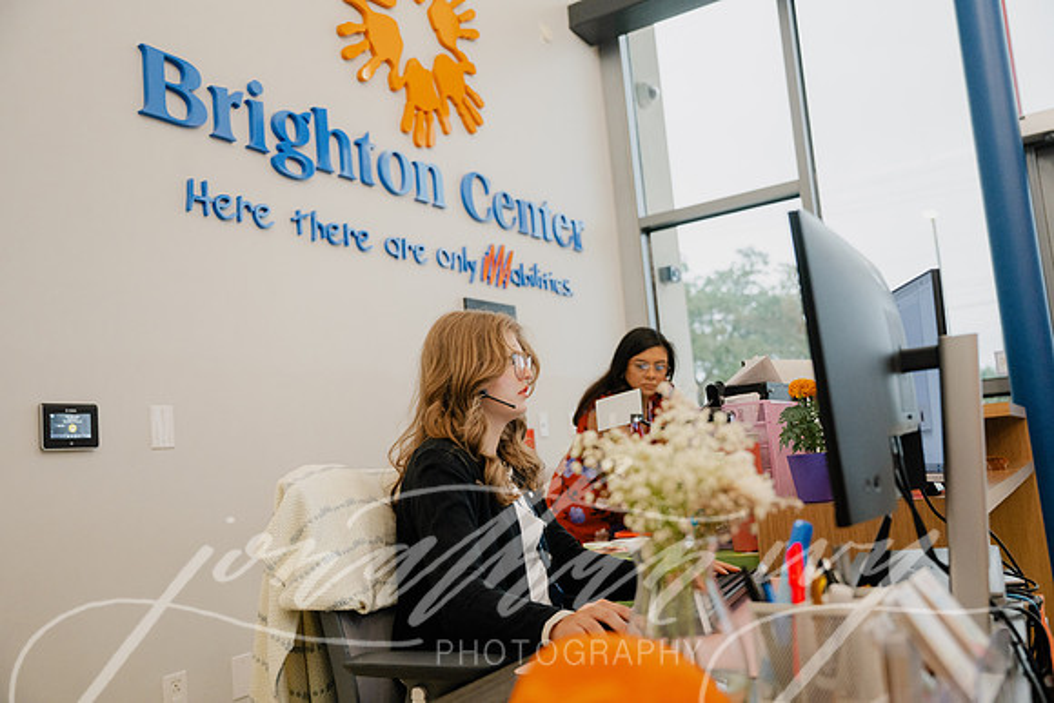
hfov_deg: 59.5
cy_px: 352
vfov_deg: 41.7
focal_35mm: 32
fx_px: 922
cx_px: 527
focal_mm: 31.5
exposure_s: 1/320
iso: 1250
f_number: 2.8
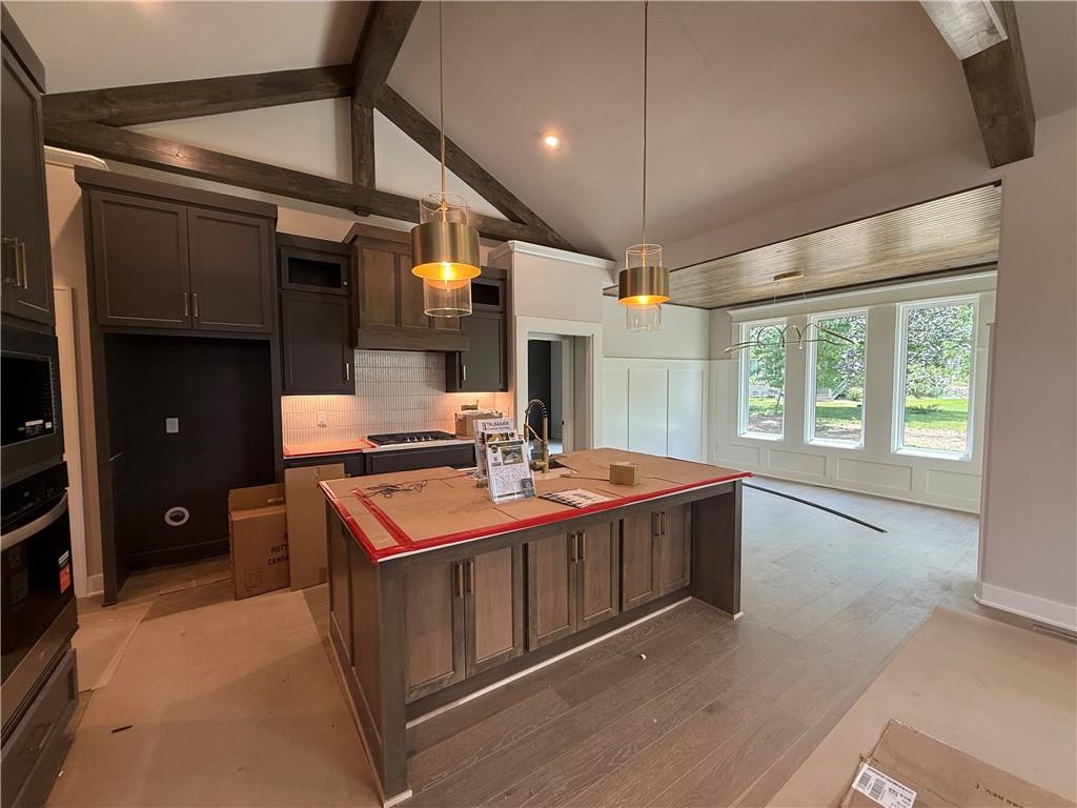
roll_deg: -0.3
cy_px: 404
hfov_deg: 102.1
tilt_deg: -2.2
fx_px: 436
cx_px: 538
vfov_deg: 85.7
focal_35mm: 14
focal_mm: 2.22
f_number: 2.2
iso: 160
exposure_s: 1/120
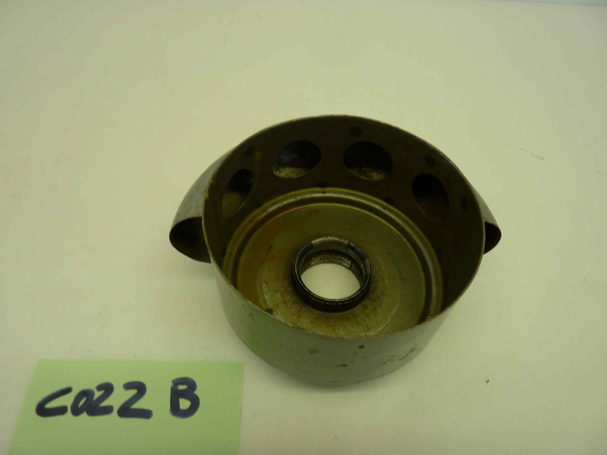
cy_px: 228
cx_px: 304
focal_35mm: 25
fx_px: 438
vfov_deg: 54.9
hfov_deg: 69.4
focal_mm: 4.1
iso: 80
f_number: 3.3
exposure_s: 1/50
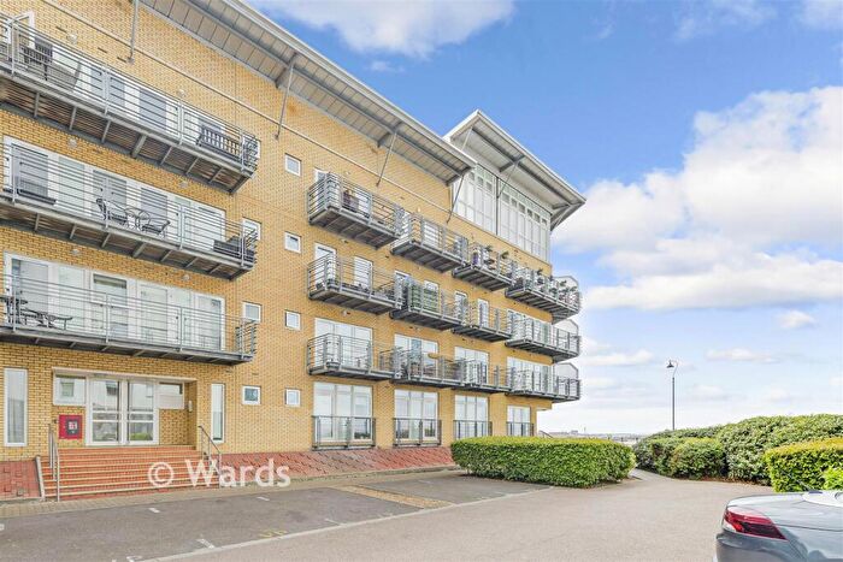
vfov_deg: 81.2
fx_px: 328
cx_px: 422
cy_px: 281
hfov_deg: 104.2
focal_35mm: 14
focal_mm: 14
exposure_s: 1/125
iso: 100
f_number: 8
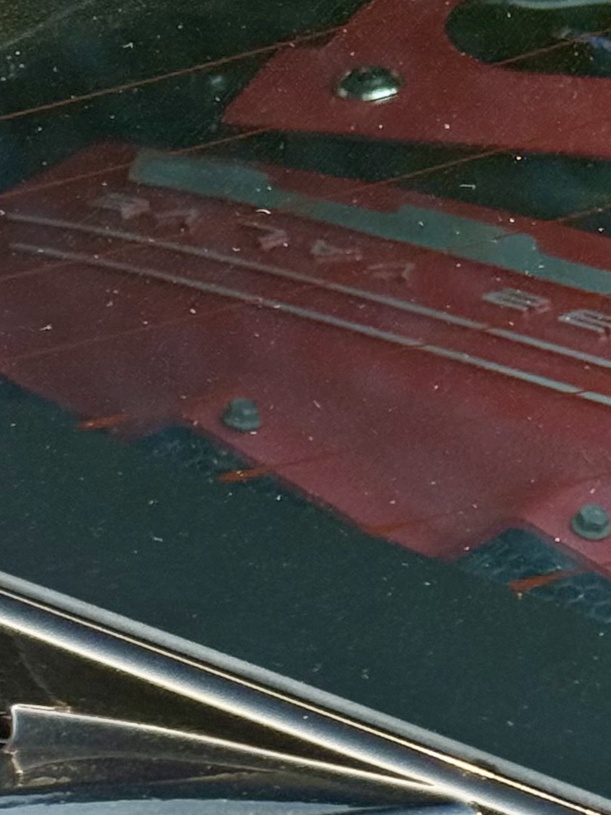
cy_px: 573
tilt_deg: -29.7
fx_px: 4634
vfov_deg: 10.0
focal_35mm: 197
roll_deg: -3.6
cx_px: 966
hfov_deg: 7.4
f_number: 1.78
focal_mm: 6.76
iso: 200
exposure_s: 1/190
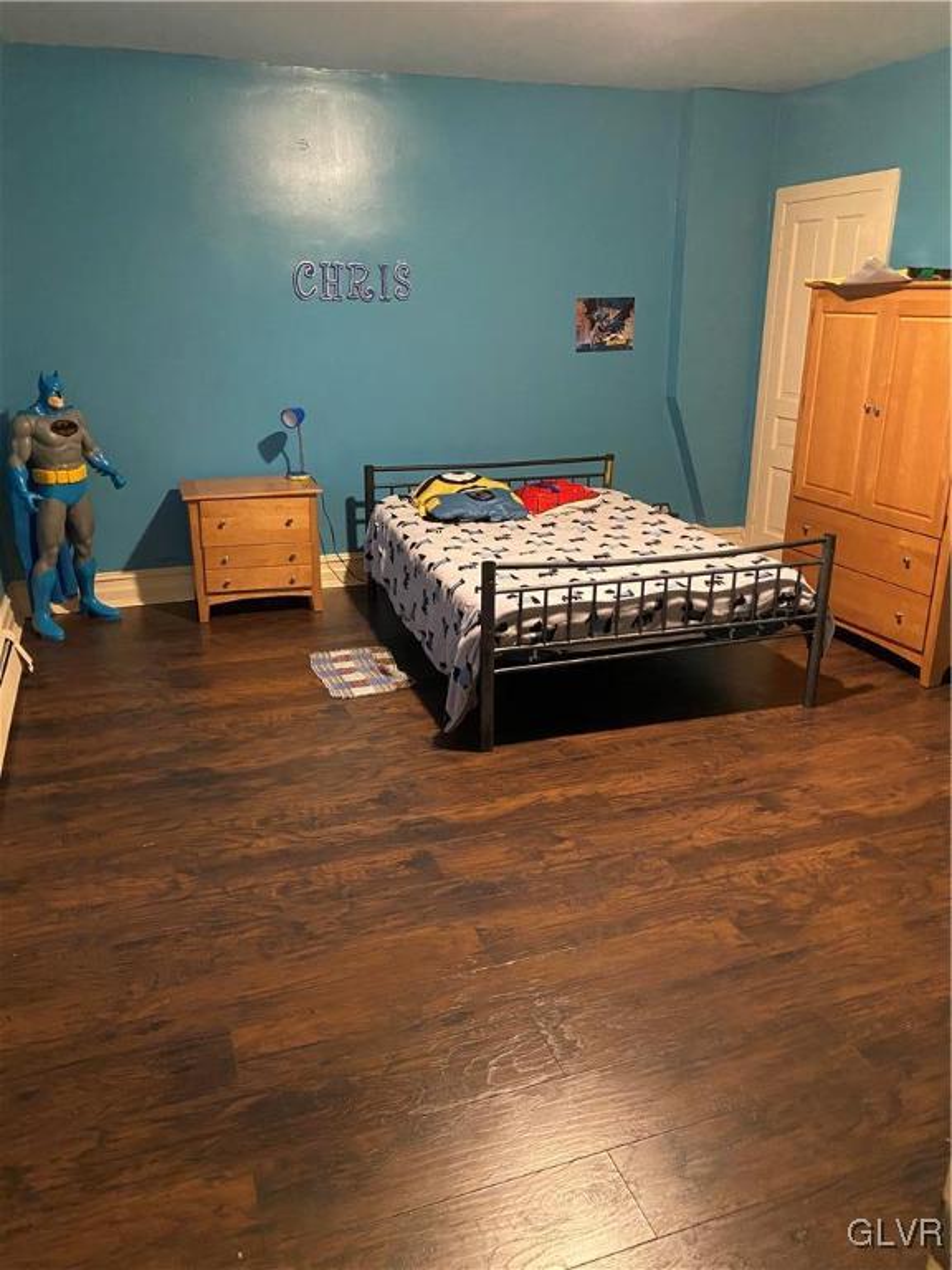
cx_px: 476
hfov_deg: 53.1
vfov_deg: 67.3
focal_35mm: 26
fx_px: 953
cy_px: 635
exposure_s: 1/30
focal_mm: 4.25
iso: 800
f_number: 1.8
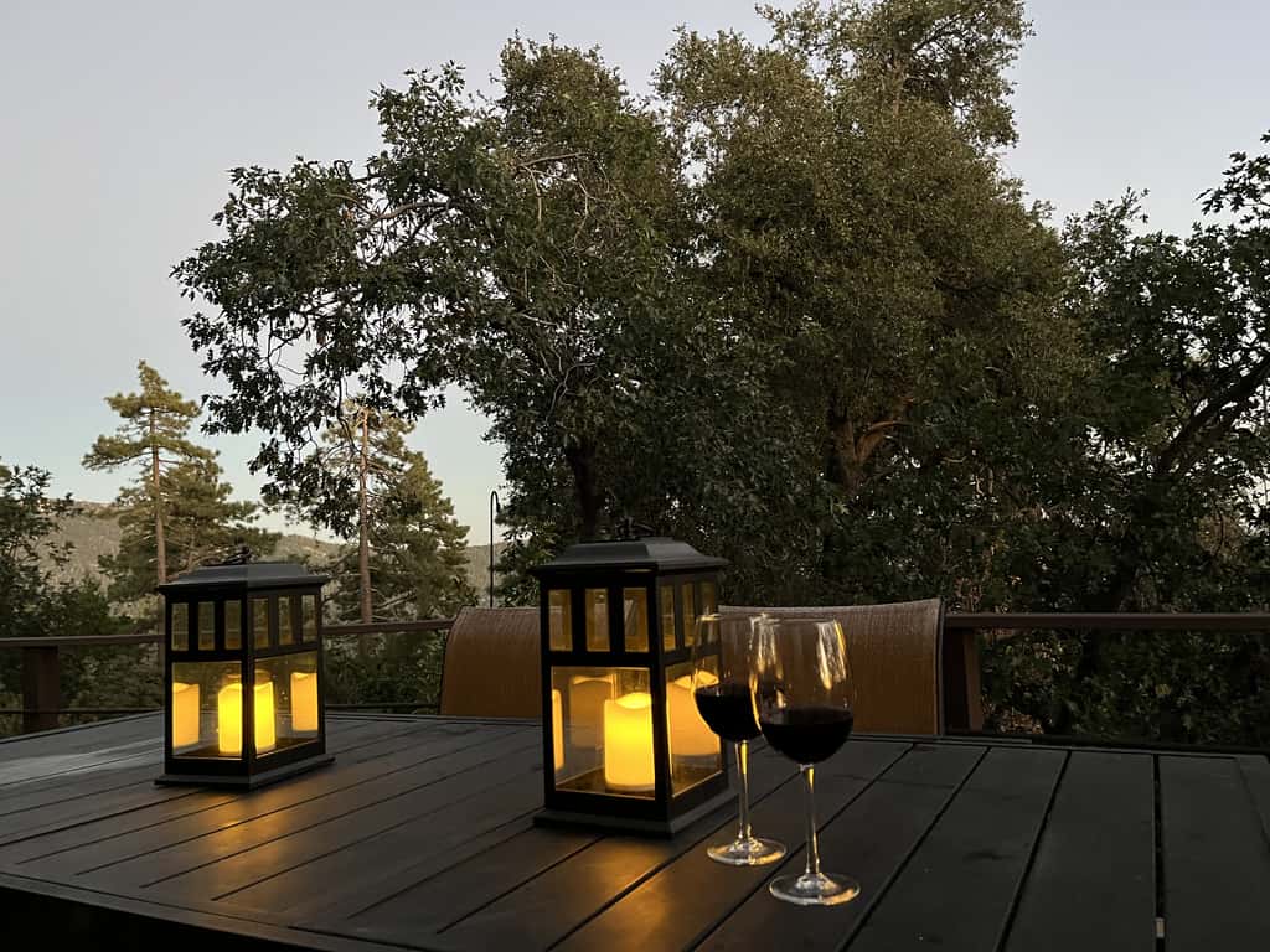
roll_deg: +3.6
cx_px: 635
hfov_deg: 67.3
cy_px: 476
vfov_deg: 53.1
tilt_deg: +4.0
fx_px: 954
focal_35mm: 26
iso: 800
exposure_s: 1/30
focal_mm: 5.1
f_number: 1.6
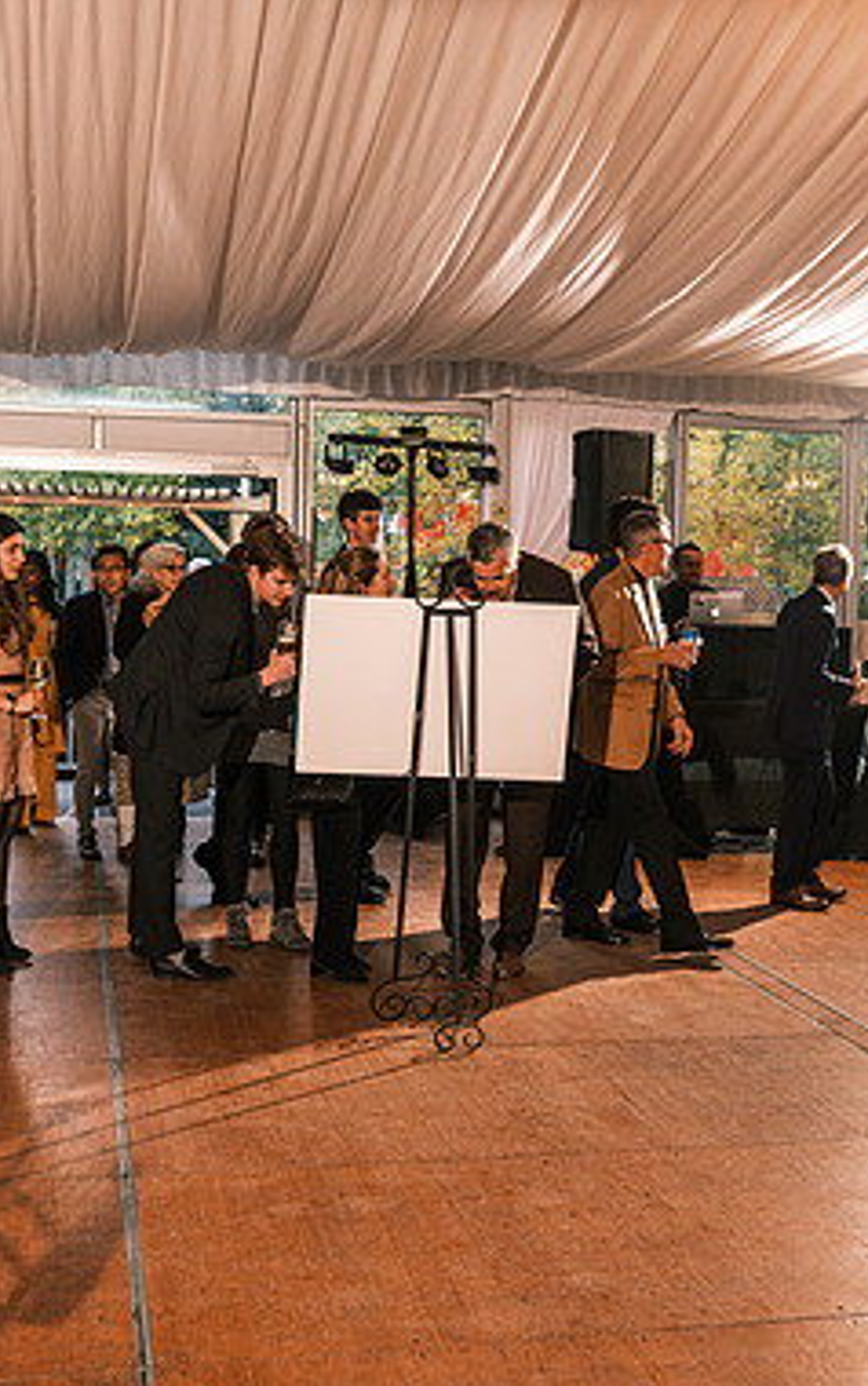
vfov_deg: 47.2
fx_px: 1587
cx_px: 408
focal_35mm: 42
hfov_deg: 30.6
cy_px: 691
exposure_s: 1/250
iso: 400
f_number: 2.5
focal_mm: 18
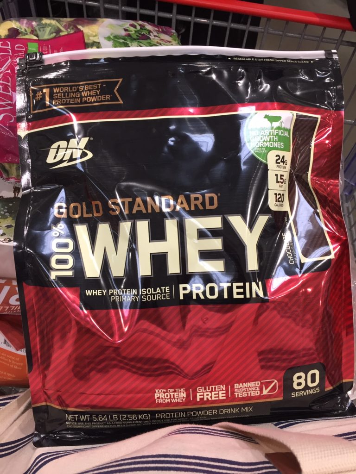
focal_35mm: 29
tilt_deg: -55.1
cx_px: 178
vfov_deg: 61.7
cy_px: 237
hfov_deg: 48.2
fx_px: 398
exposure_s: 1/30
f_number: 2.2
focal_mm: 4.15
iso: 32
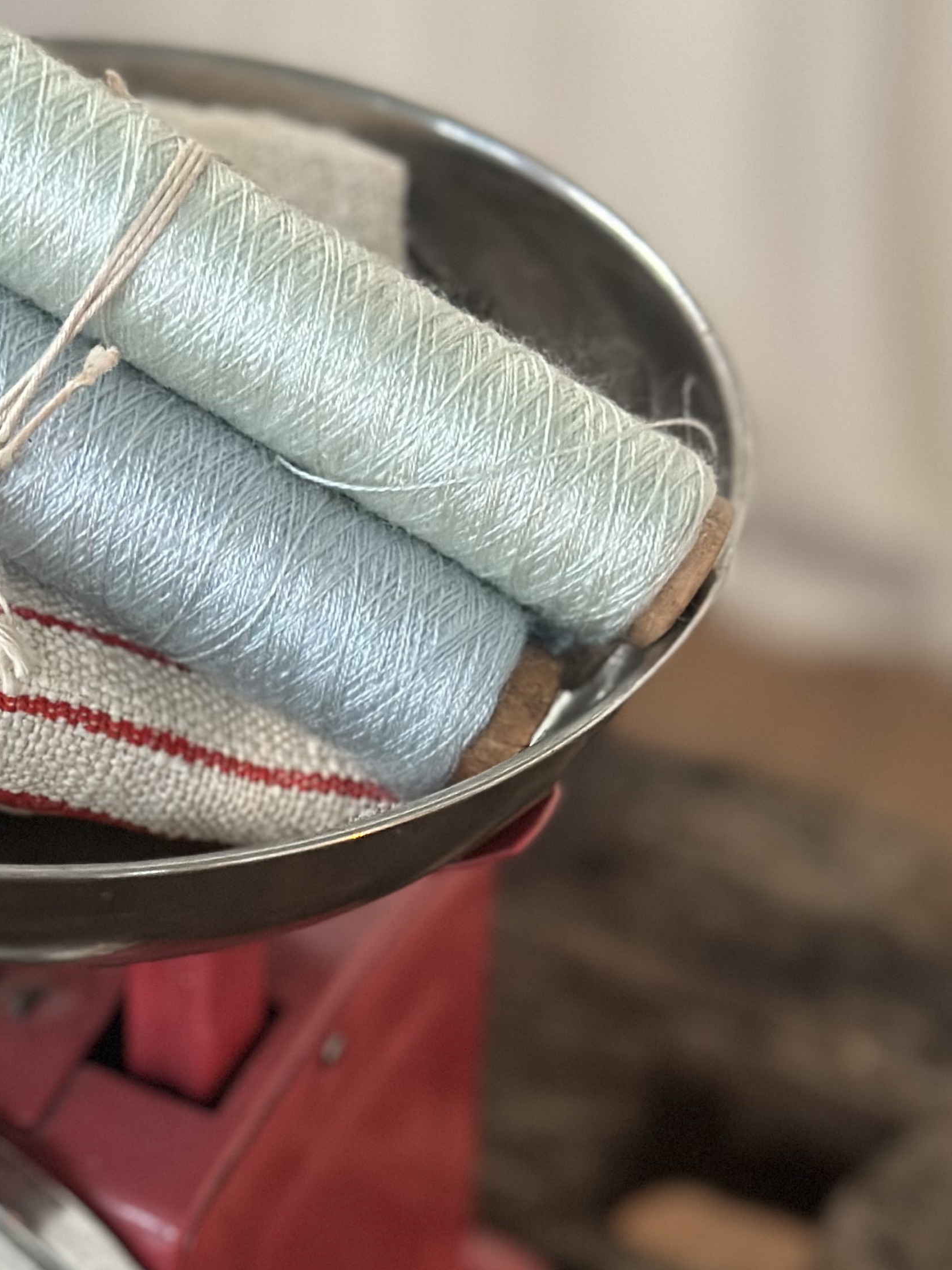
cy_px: 960
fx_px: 3191
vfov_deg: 22.3
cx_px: 176
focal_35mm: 87
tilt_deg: -47.4
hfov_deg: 16.8
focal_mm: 6.86
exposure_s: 1/39
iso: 800
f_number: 1.78
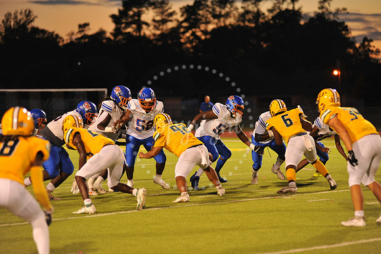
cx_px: 190
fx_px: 1534
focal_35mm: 145
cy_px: 127
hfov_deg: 14.2
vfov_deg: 9.5
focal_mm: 145
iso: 2000
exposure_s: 1/250
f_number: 2.8
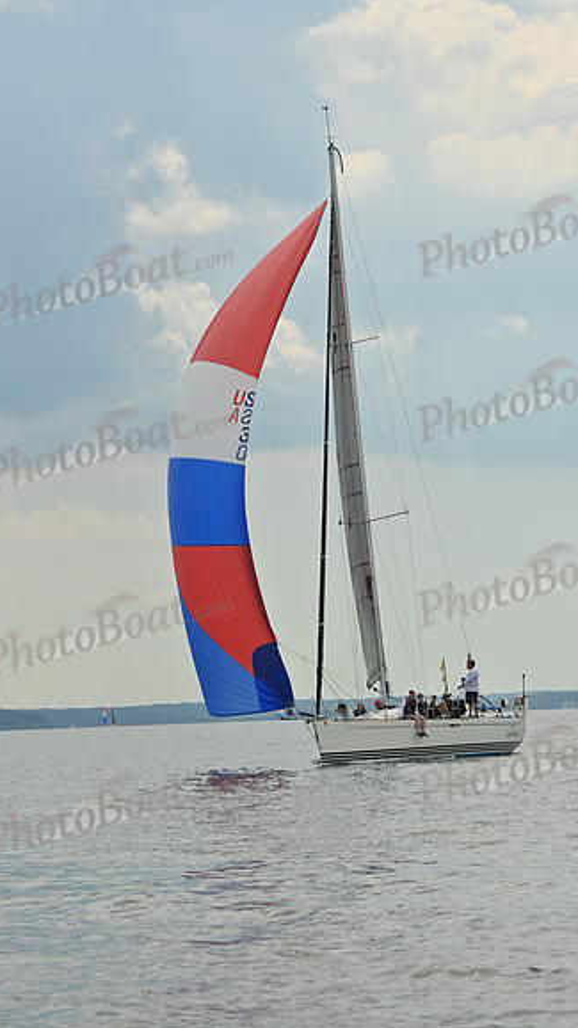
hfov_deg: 8.5
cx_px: 326
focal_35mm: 142
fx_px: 3870
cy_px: 514
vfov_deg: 15.1
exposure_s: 1/1250
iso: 320
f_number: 10
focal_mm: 135
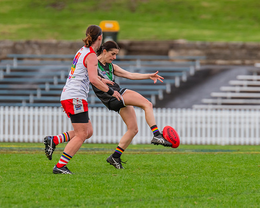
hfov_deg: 2.8
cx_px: 107
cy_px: 110
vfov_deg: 2.3
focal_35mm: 687
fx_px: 5288
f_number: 6.3
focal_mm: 420
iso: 800
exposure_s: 1/1000
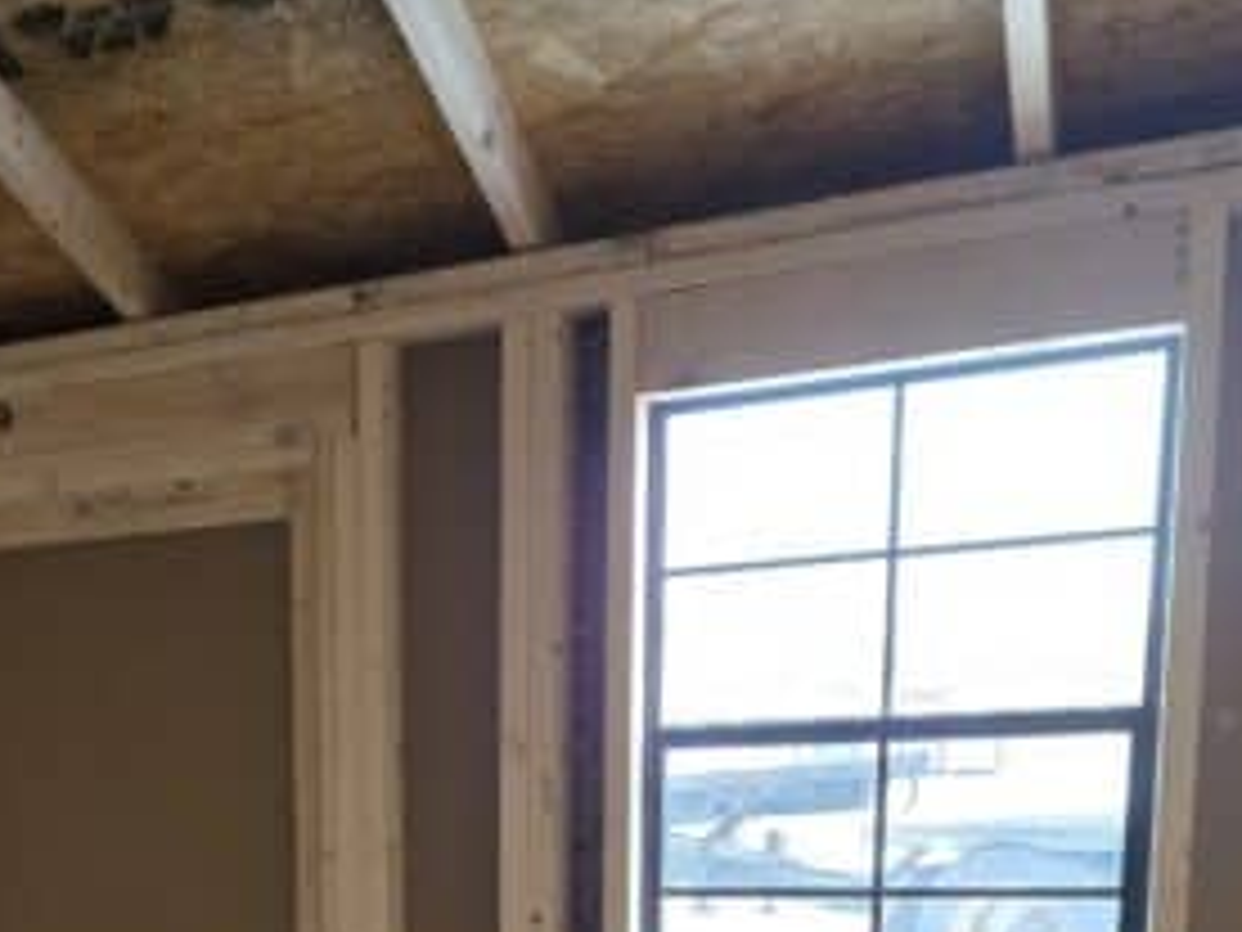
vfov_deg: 27.0
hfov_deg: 35.5
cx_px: 76
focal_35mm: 50
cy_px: 1000
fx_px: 1794
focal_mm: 5.4
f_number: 1.8
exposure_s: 1/120
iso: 640
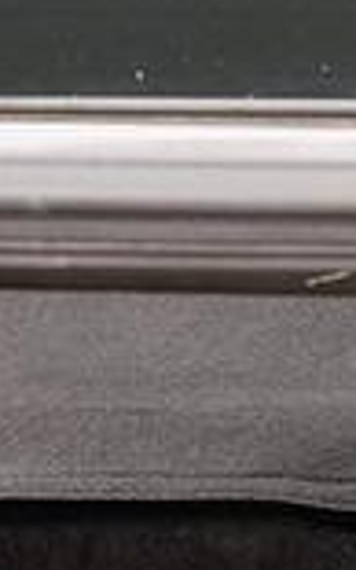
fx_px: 4281
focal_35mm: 276
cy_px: 916
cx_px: 840
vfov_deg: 7.4
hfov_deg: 4.7
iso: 100
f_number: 5.6
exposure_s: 1.3
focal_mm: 29.1
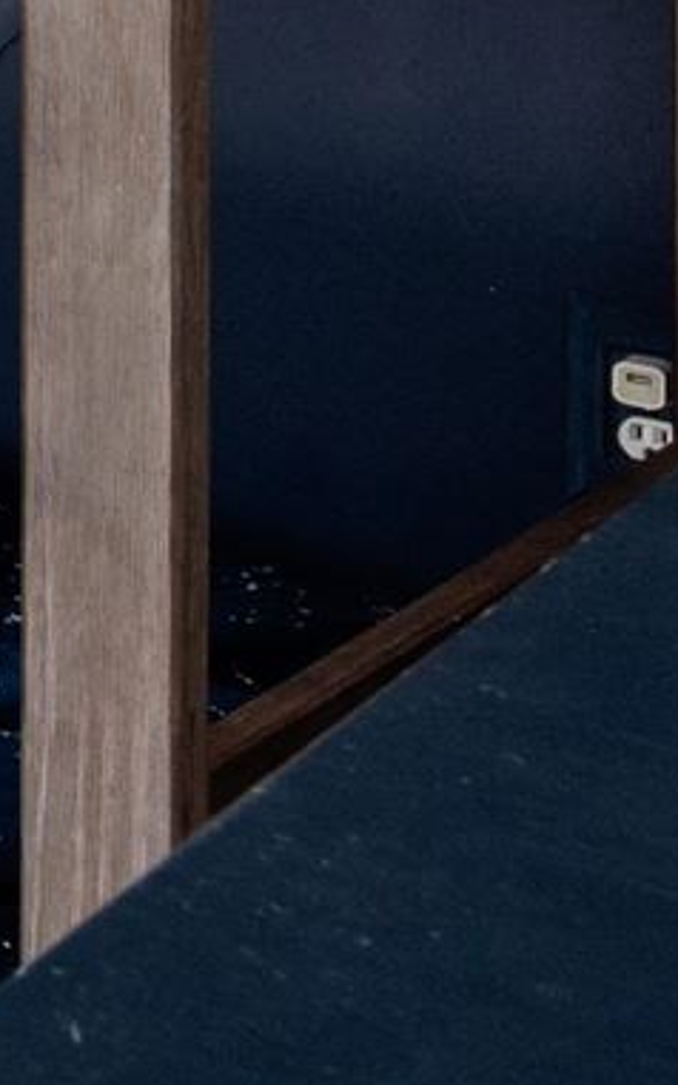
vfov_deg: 16.7
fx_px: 3401
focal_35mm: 115
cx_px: -2404
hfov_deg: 6.9
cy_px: -491
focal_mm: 14
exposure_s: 1/5
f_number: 11
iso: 100
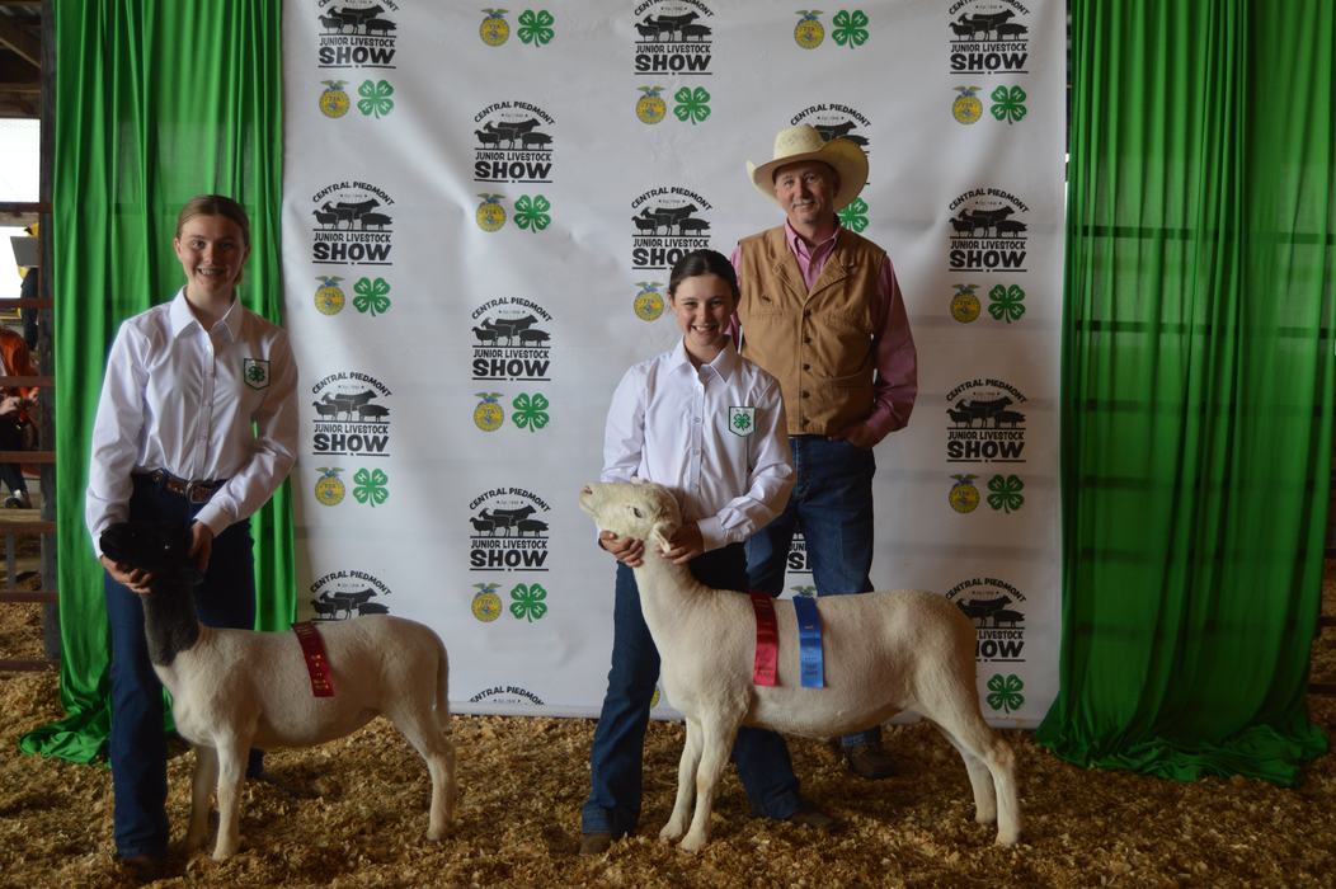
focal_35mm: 46
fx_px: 1725
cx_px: 668
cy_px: 444
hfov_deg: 42.3
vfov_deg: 28.9
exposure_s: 1/80
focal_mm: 31
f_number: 4.2
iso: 400
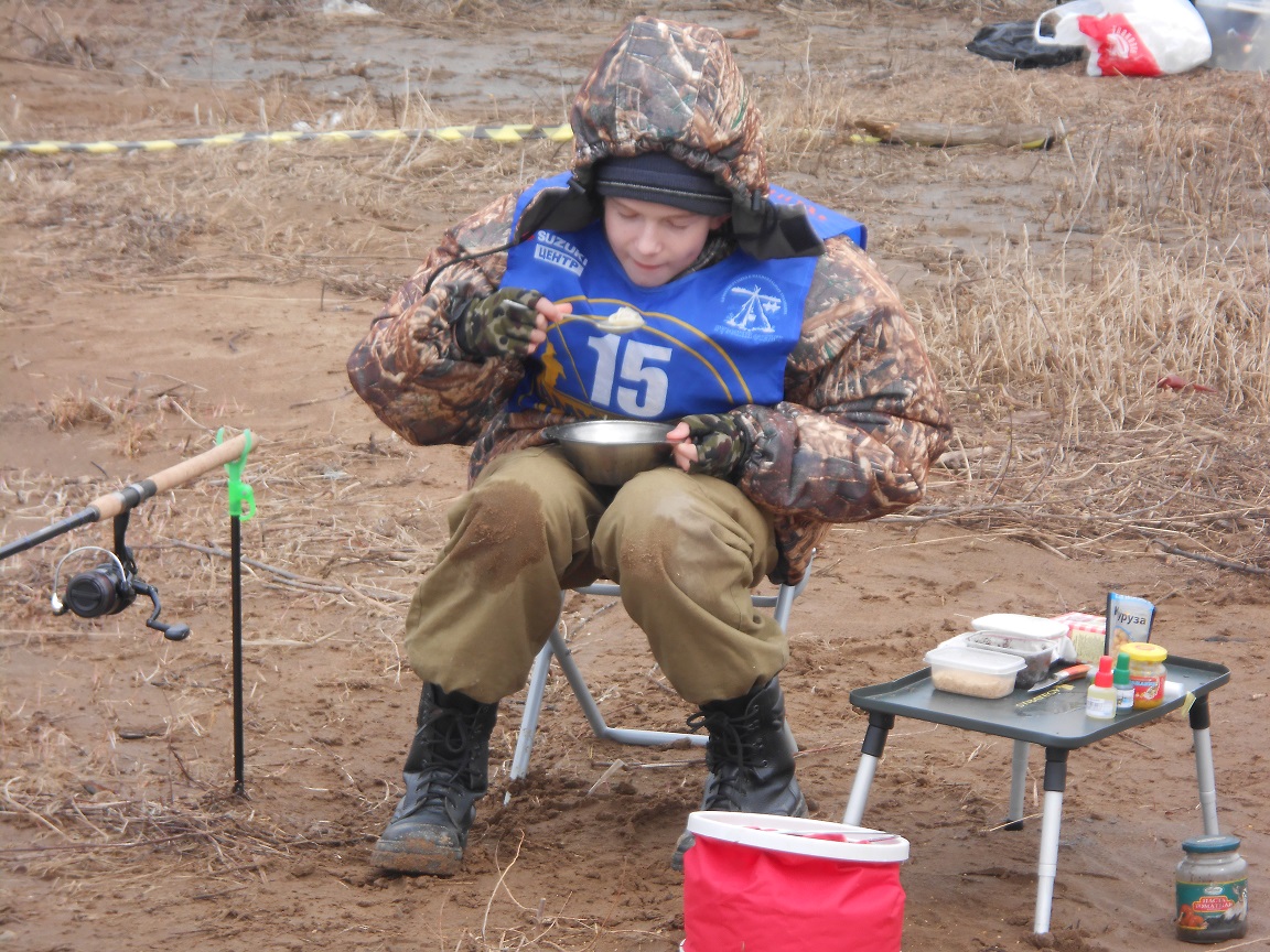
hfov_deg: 12.7
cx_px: 635
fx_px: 5723
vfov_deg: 9.5
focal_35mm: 156
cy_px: 476
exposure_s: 1/125
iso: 80
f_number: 6.5
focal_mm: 27.6
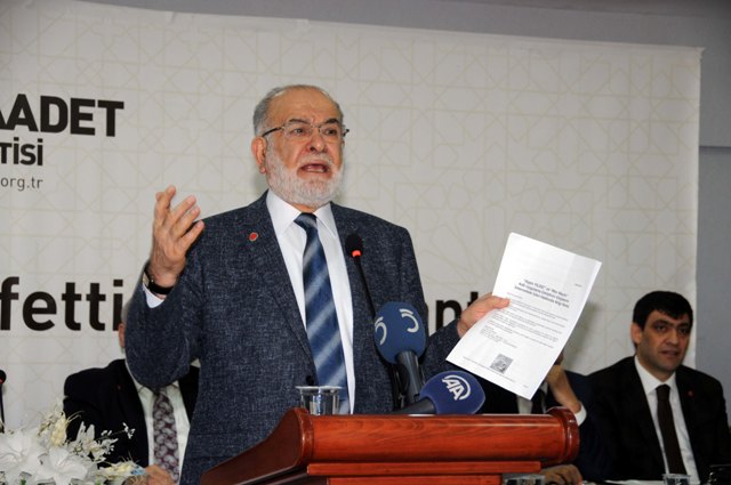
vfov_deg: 14.7
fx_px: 1886
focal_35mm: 93
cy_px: 242
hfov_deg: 21.9
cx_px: 366
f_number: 5.6
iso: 400
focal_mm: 62
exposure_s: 1/60
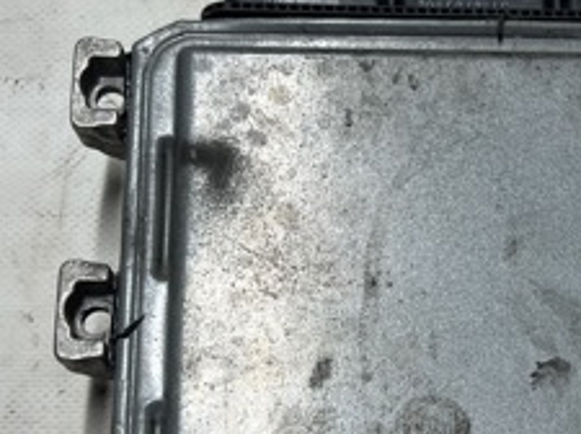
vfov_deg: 19.7
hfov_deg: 26.2
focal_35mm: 74
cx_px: 392
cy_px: 327
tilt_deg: -73.2
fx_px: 1240
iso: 64
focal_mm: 5.7
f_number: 1.5
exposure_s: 1/100
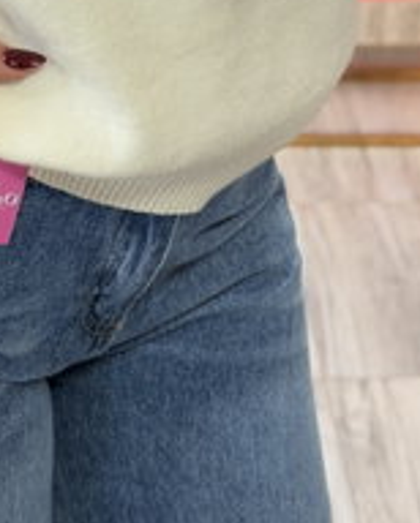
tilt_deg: -36.0
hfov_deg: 11.8
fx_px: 2017
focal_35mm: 130
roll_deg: +0.4
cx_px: 3
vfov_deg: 14.5
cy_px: 554
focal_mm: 6.76
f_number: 1.78
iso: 100
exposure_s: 1/60
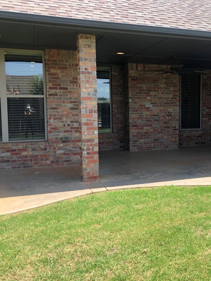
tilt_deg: -4.0
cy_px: 138
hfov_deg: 36.8
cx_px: 158
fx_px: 309
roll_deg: +1.3
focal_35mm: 38
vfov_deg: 49.0
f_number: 1.8
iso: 20
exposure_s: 1/534
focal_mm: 3.99
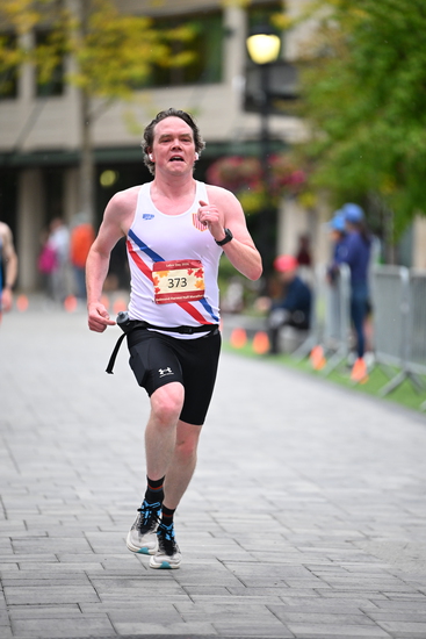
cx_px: 213
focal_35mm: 195
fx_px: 3459
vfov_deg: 10.5
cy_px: 320
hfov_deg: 7.0
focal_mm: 195
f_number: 2.8
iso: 1600
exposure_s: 1/1600
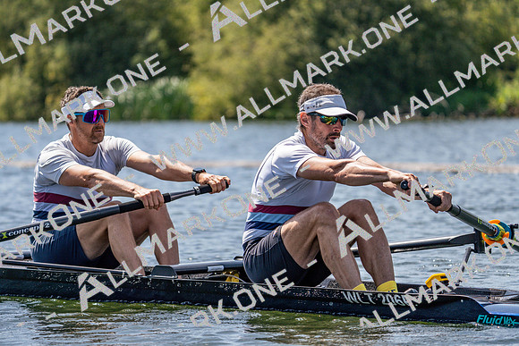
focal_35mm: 227
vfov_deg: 6.1
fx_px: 3273
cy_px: 173
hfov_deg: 9.1
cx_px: 260
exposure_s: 1/2000
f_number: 5.6
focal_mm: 227
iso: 320
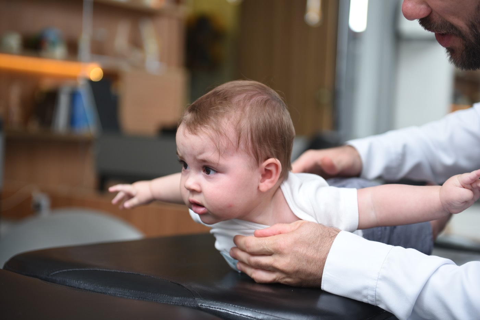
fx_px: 933
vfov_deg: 19.5
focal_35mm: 70
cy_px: 160
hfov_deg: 28.8
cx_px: 240
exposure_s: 1/200
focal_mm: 70
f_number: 2.8
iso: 500
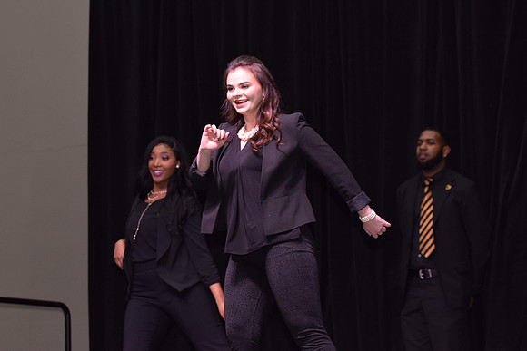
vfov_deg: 8.7
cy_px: 176
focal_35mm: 158
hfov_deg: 13.0
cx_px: 264
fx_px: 2306
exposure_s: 1/125
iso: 800
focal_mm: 105
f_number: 4
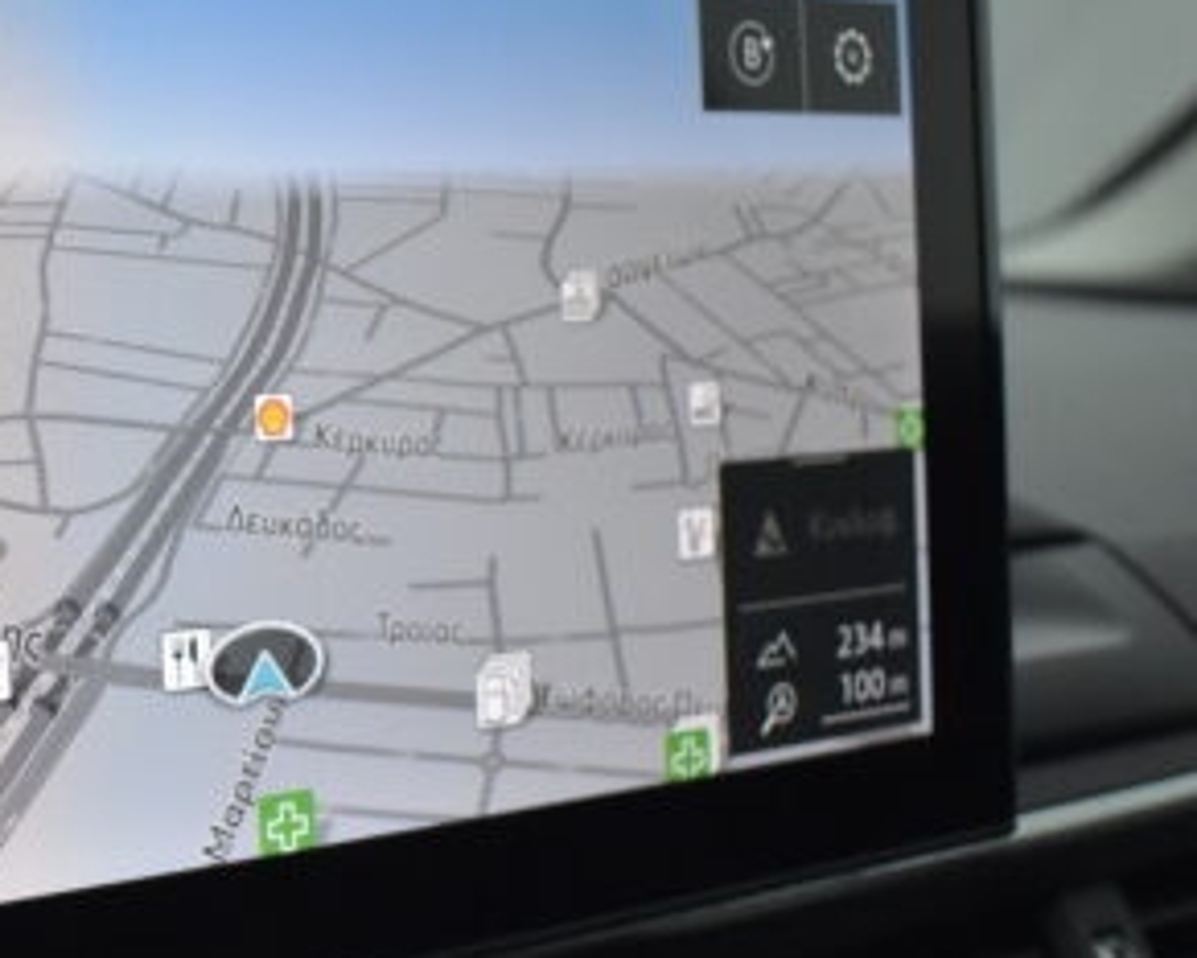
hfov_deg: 26.7
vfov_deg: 22.8
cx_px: -21
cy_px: 553
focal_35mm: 67
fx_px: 2374
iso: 1600
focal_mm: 18
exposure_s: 1/250
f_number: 3.5
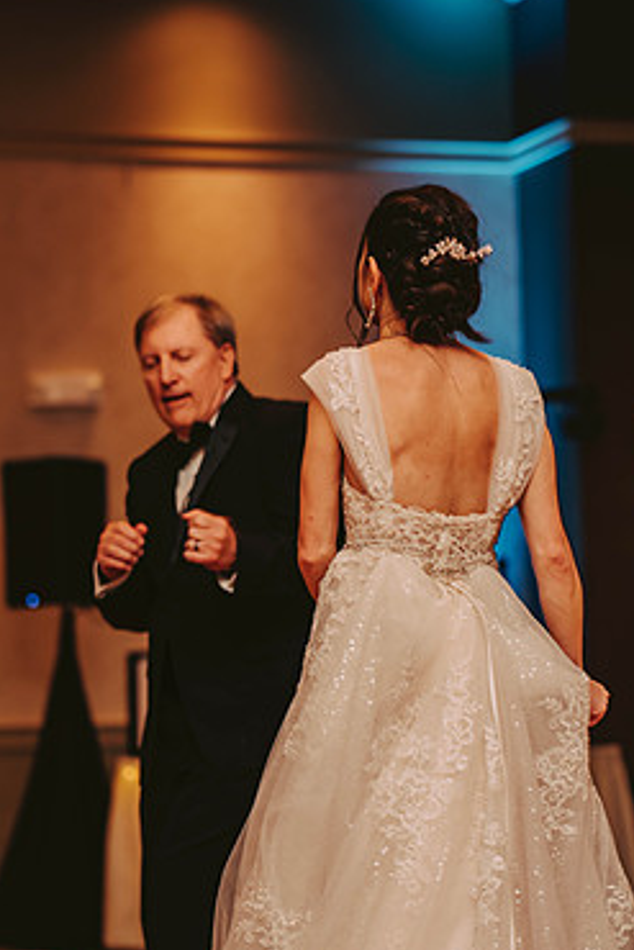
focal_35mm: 124
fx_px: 3272
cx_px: 298
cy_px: 498
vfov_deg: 16.5
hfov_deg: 11.1
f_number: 2.8
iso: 800
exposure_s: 1/60
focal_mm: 102
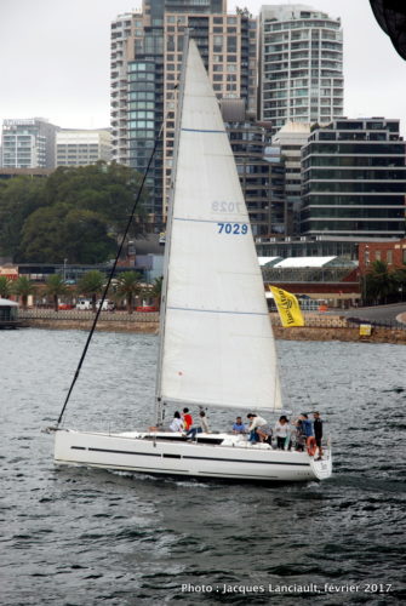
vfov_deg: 21.9
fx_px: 1568
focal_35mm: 93
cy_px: 303
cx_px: 203
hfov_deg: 14.8
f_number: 4.5
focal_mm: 62
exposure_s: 1/250
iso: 100
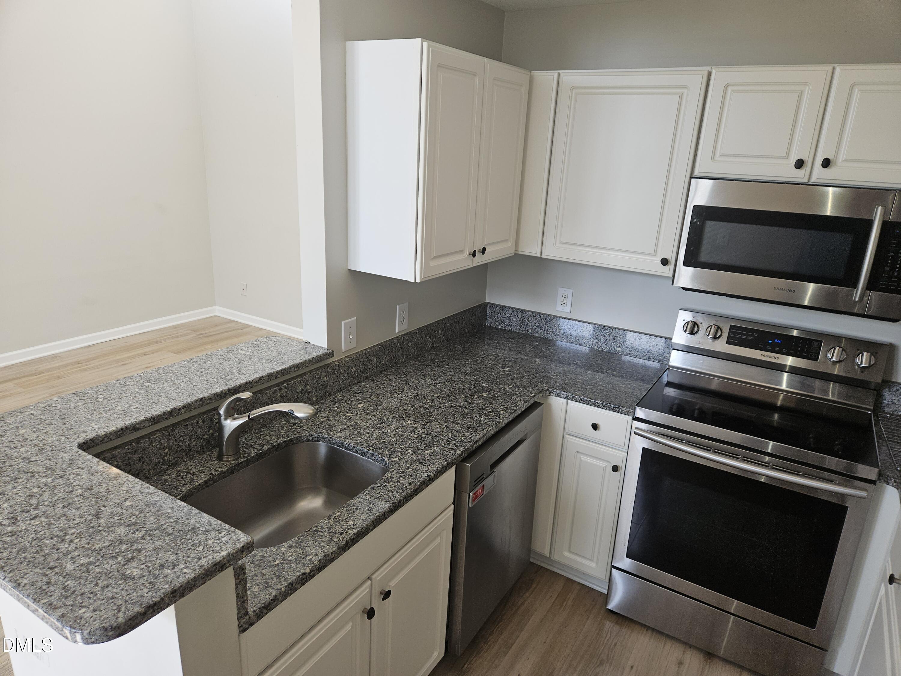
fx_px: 599
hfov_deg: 73.9
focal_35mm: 23
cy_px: 338
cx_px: 450
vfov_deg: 58.9
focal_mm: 5.4
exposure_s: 1/120
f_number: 1.8
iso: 50
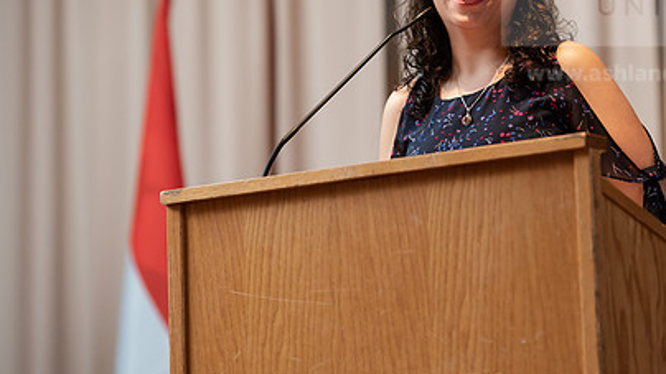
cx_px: 452
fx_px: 3584
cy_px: 108
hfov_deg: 10.6
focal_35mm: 203
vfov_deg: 6.0
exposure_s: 1/200
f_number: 3.5
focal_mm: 135
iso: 1250
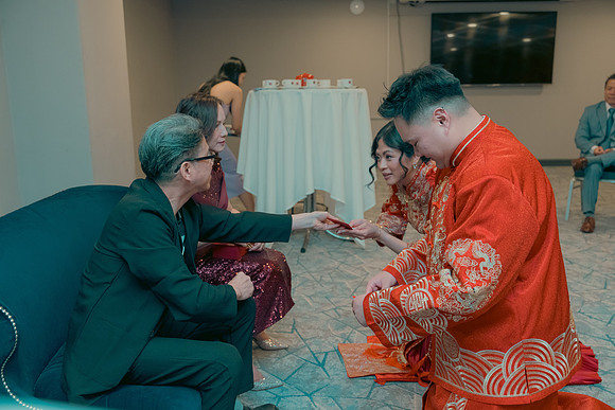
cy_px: 205
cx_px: 308
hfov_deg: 55.8
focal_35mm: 34
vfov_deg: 38.9
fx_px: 581
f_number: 3.5
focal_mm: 34
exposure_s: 1/160
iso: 2500
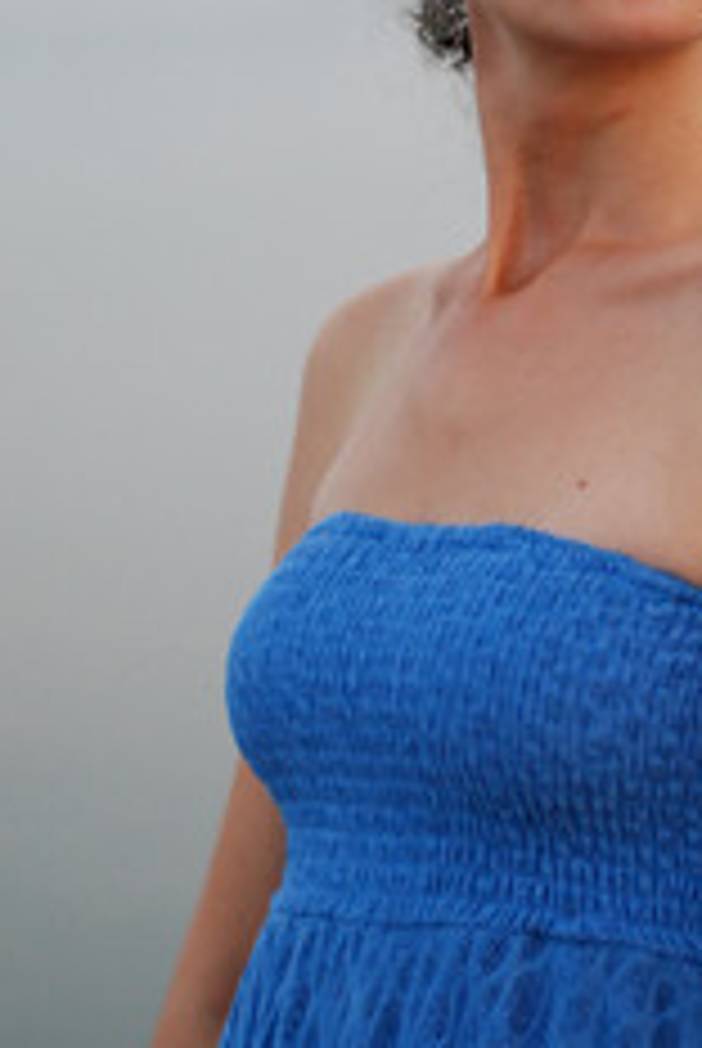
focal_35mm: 161
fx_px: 4695
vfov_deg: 12.7
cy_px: 265
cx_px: 623
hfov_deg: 8.5
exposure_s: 1/640
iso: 800
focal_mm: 50
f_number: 2
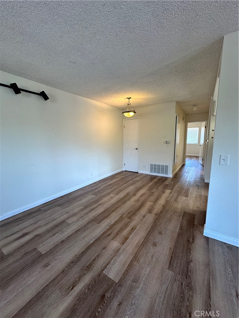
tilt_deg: -8.8
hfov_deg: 85.7
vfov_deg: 102.1
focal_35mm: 14
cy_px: 159
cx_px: 120
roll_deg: -0.6
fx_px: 129
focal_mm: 2.22
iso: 125
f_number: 2.2
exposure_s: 1/120
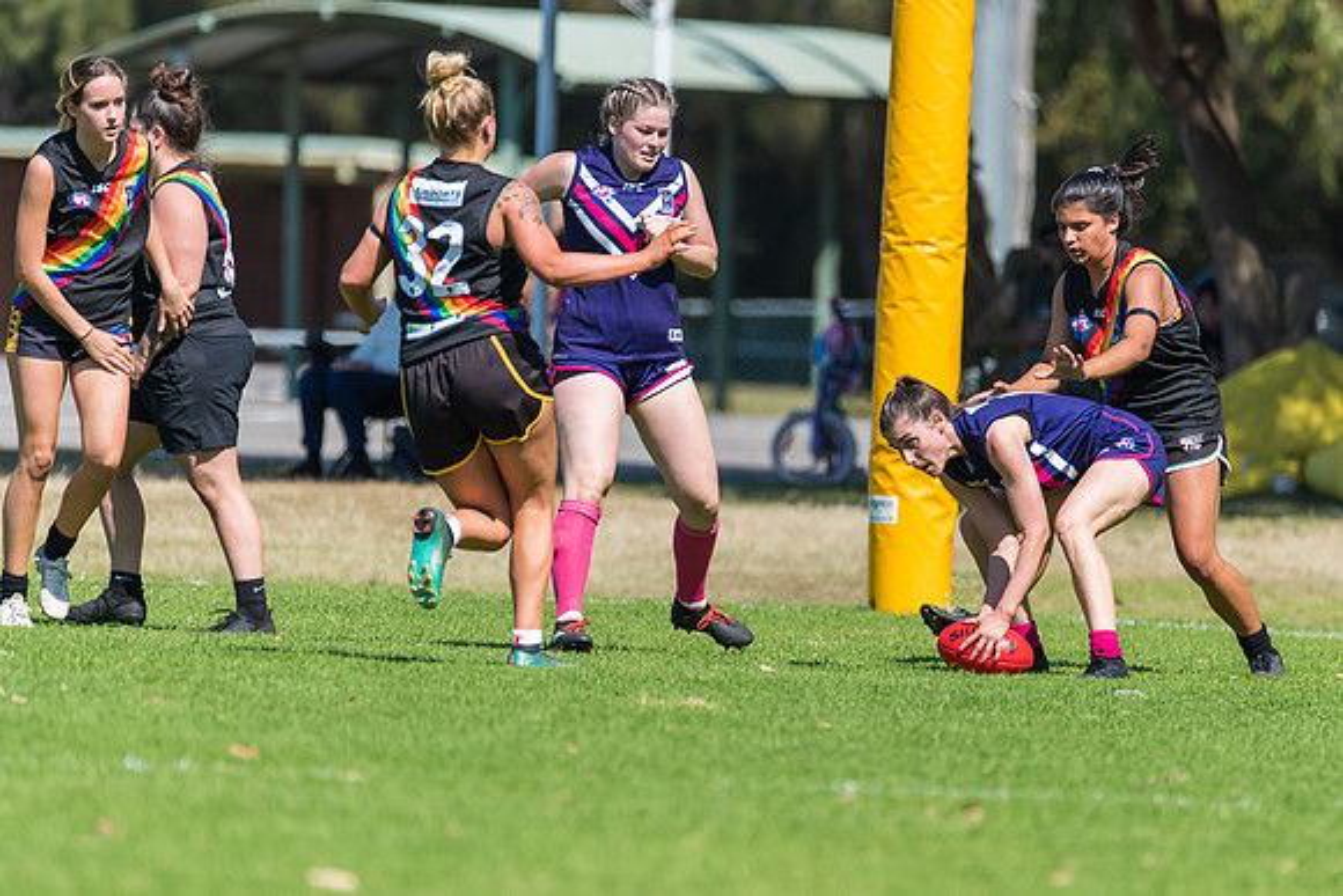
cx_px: 789
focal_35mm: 722
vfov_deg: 1.9
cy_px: 498
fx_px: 26942
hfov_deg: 2.9
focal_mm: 600
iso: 800
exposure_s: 1/2500
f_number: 6.3
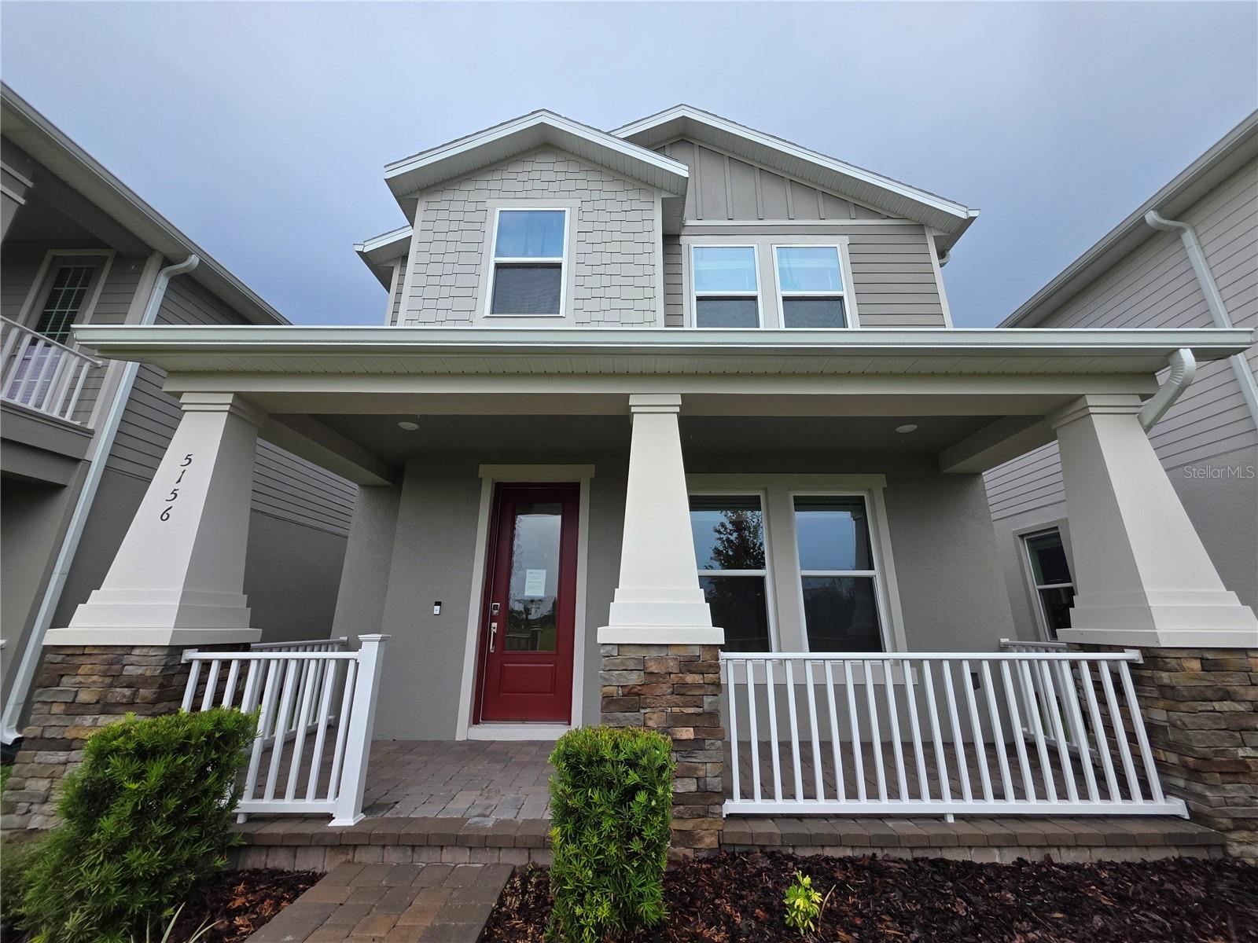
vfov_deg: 89.9
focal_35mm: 13
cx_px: 629
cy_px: 472
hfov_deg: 106.2
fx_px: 472
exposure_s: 1/699
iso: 40
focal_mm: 2.2
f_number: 1.9
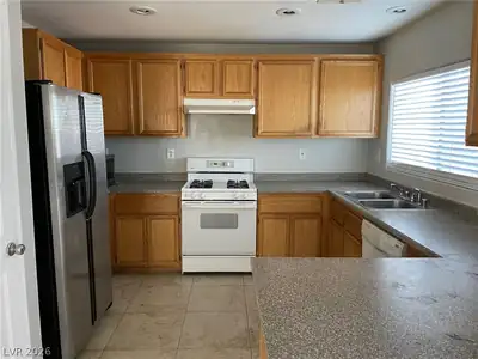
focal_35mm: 26
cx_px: 239
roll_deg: +1.2
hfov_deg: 67.3
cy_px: 180
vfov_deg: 53.1
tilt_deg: -5.8
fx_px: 359
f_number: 1.6
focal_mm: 4.2
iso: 250
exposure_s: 1/60
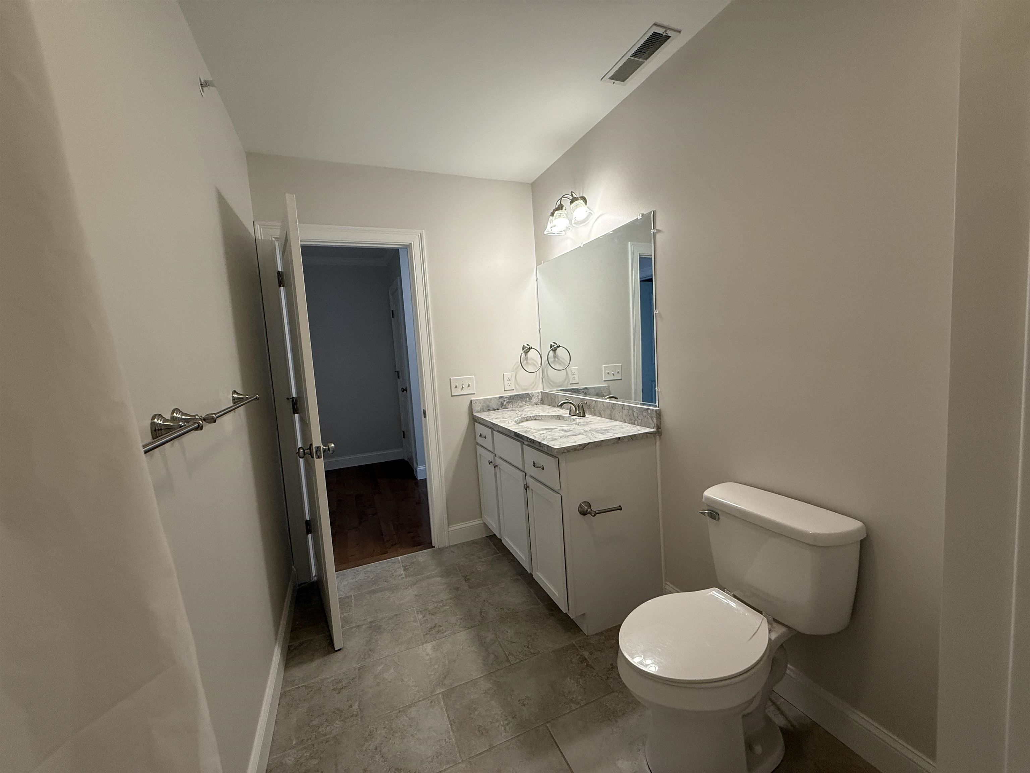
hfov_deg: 102.1
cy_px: 386
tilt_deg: -5.5
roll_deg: +3.5
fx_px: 417
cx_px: 515
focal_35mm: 14
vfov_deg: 85.7
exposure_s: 1/120
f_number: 2.2
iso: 200
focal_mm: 2.22
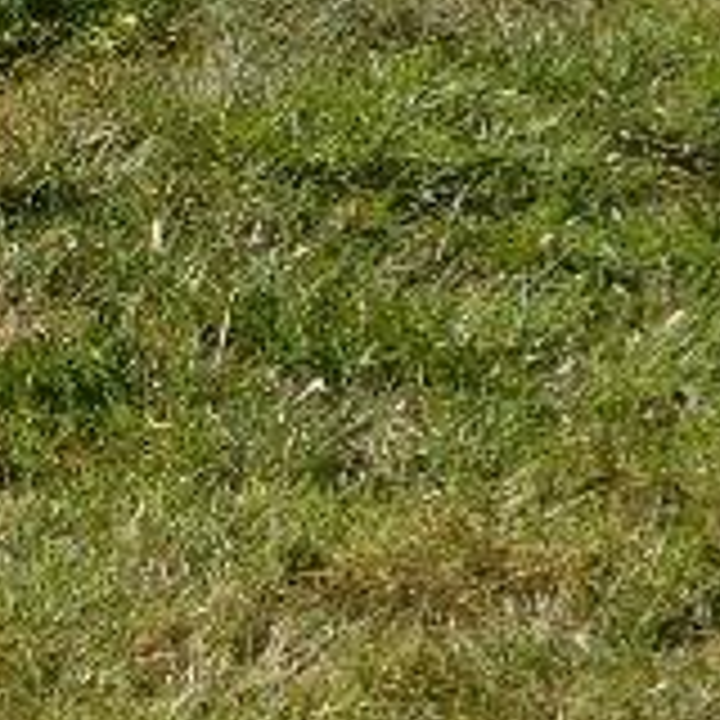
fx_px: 6730
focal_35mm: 286
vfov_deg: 5.9
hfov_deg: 6.0
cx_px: -418
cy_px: -990
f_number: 3.5
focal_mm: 6.3
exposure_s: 1/800
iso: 125
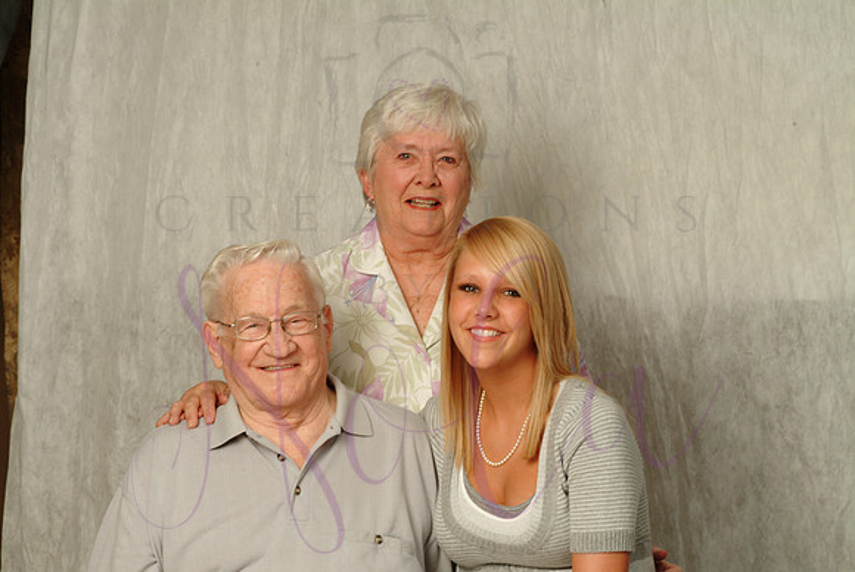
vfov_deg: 8.7
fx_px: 3744
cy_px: 286
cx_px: 428
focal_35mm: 158
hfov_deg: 13.0
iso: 400
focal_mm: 105
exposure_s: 1/125
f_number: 11
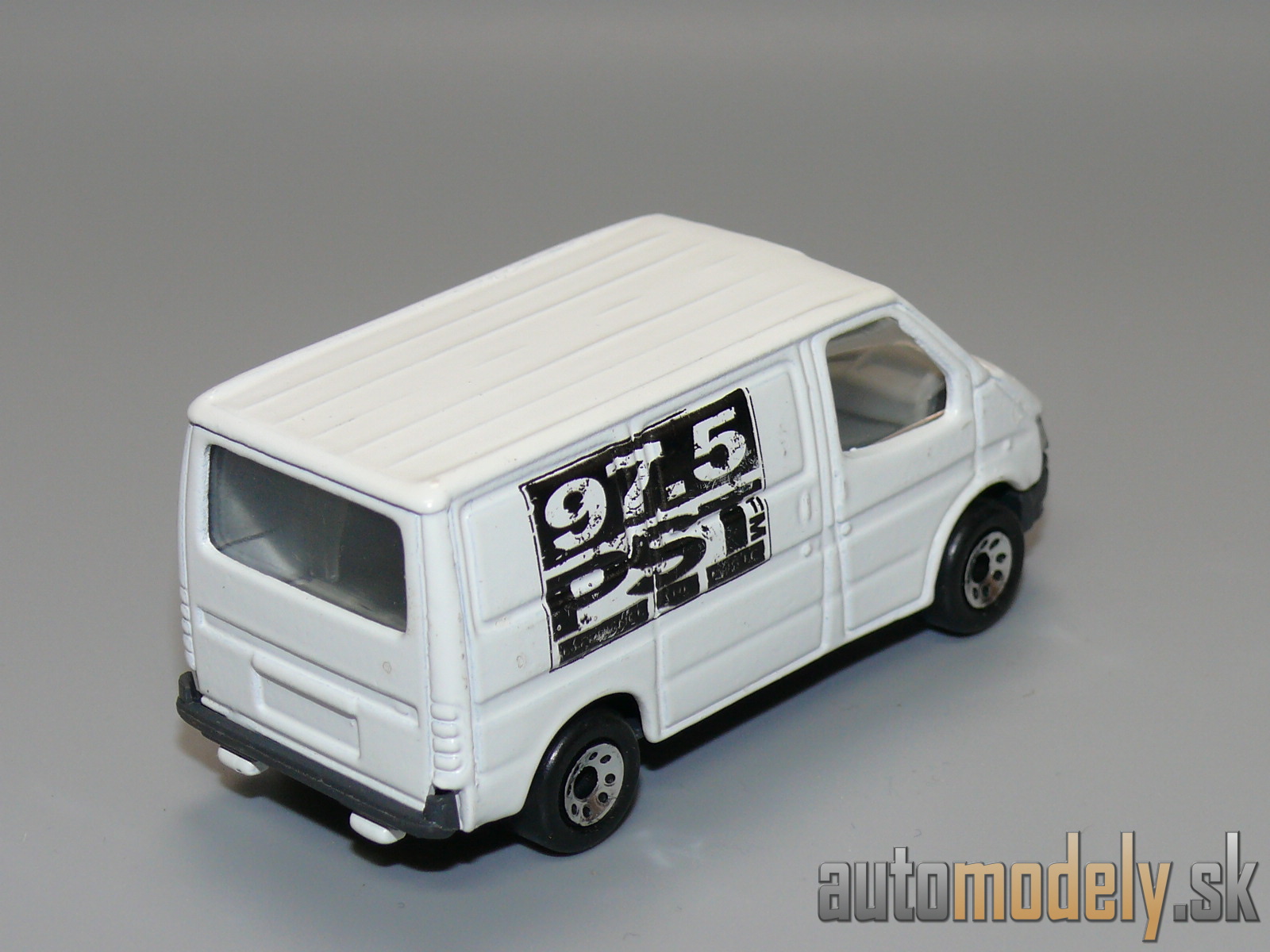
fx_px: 3559
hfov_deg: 20.2
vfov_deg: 15.2
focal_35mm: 97
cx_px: 635
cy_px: 476
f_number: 4
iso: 100
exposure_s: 1/30
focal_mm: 13.2
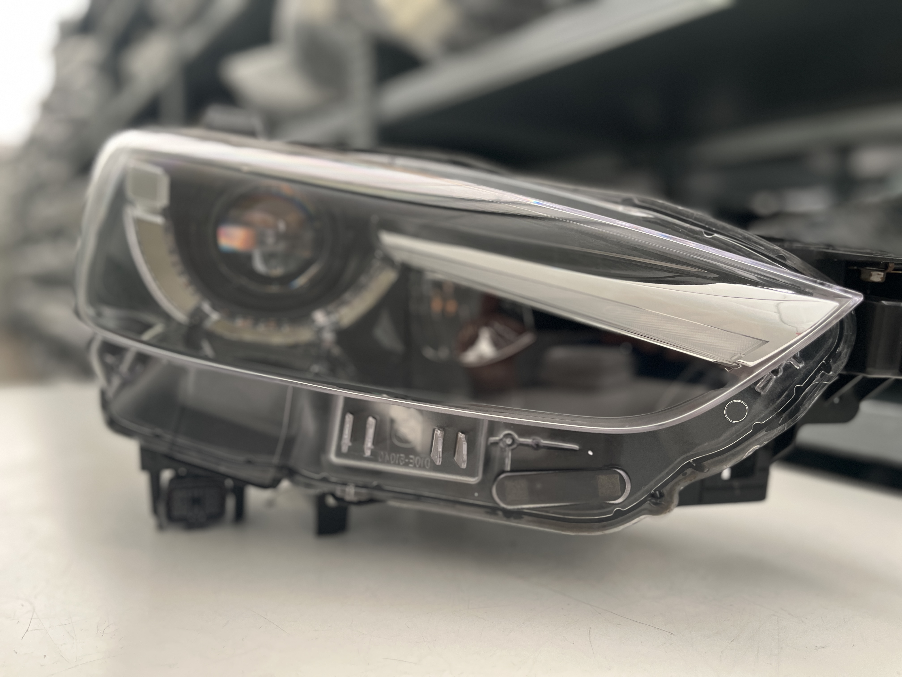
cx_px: 451
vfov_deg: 53.1
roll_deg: +0.8
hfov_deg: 67.3
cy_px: 338
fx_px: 677
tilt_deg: -5.5
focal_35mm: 26
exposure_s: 1/101
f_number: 1.6
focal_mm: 5.1
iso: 125
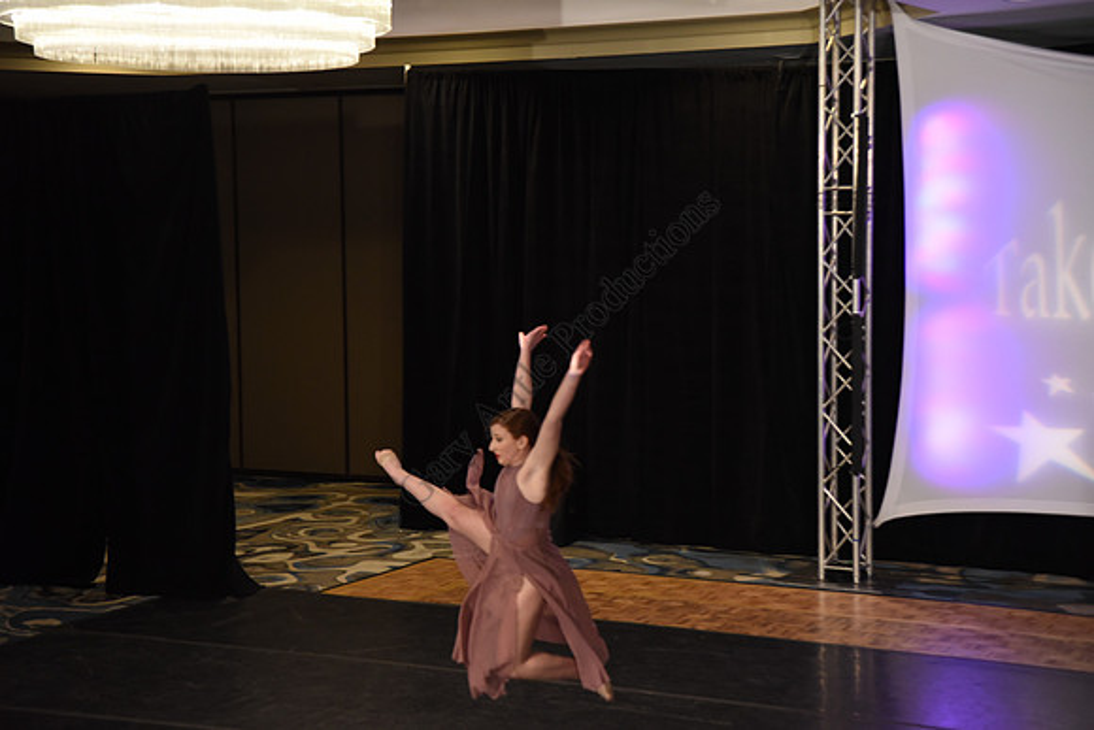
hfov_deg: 30.5
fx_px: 2006
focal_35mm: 66
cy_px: 365
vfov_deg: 20.6
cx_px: 547
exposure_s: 1/400
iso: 2500
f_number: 4
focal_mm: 66
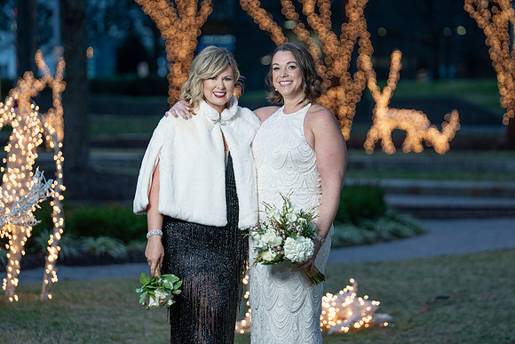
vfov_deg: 8.2
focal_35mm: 168
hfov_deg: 12.2
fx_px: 2404
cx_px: 258
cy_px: 172
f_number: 4
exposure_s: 1/250
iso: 1600
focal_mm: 168
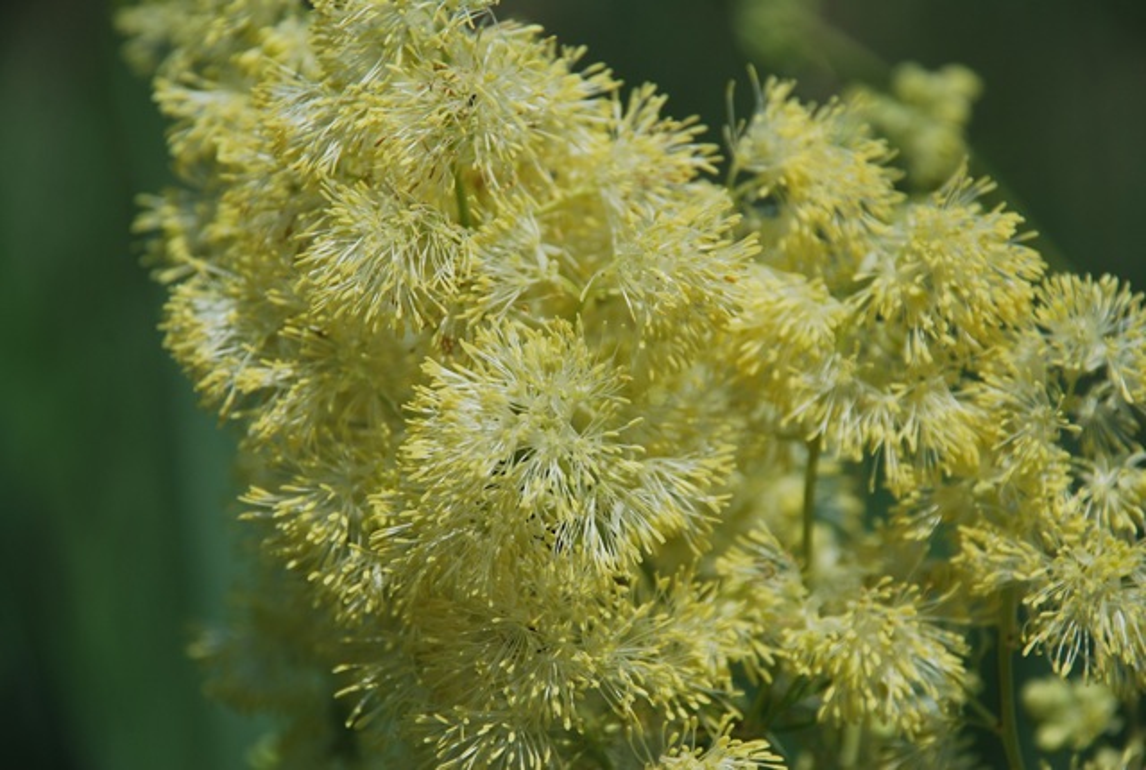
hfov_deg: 10.1
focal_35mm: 202
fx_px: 6461
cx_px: 573
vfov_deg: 6.8
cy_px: 385
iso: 100
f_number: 7.1
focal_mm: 135
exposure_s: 1/800
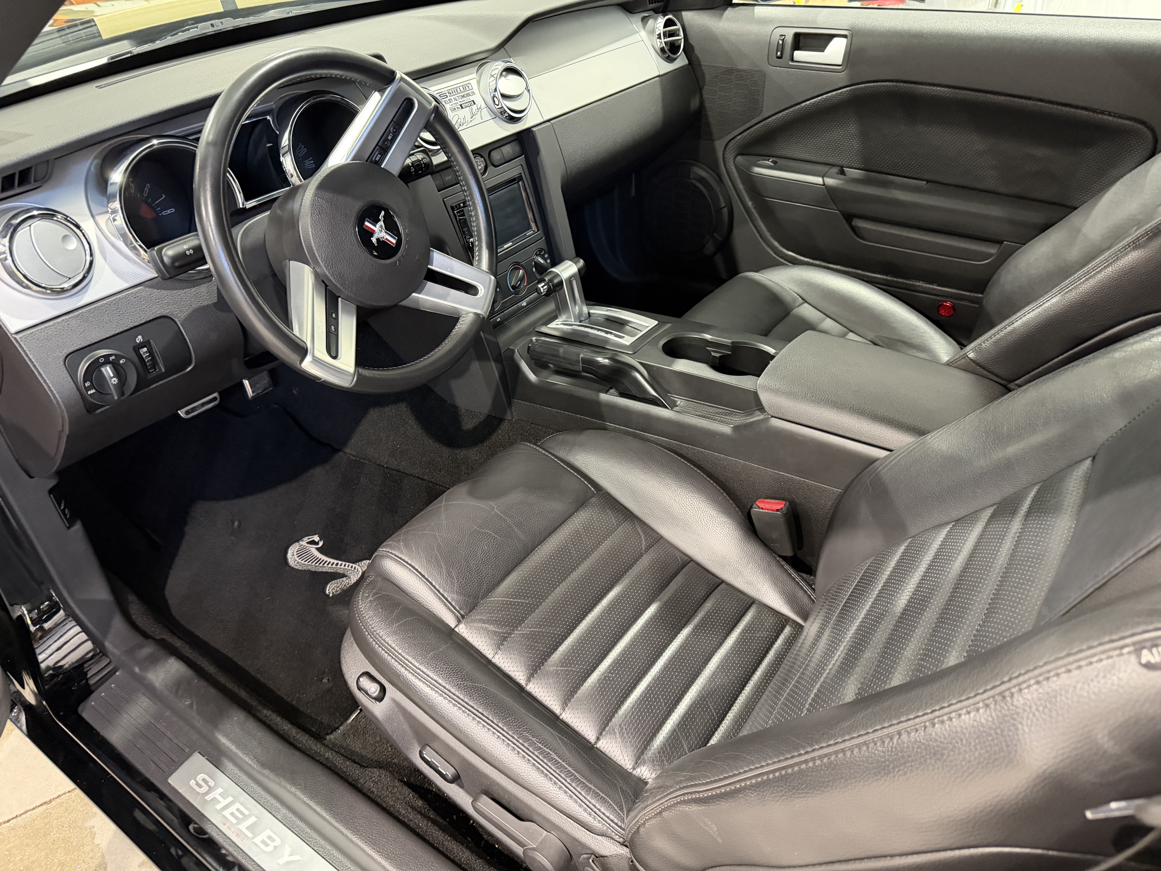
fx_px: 805
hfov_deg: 71.6
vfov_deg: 56.8
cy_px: 436
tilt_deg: -36.1
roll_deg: +2.0
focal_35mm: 24
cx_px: 580
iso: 800
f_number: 1.78
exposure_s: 1/41
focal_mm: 6.76
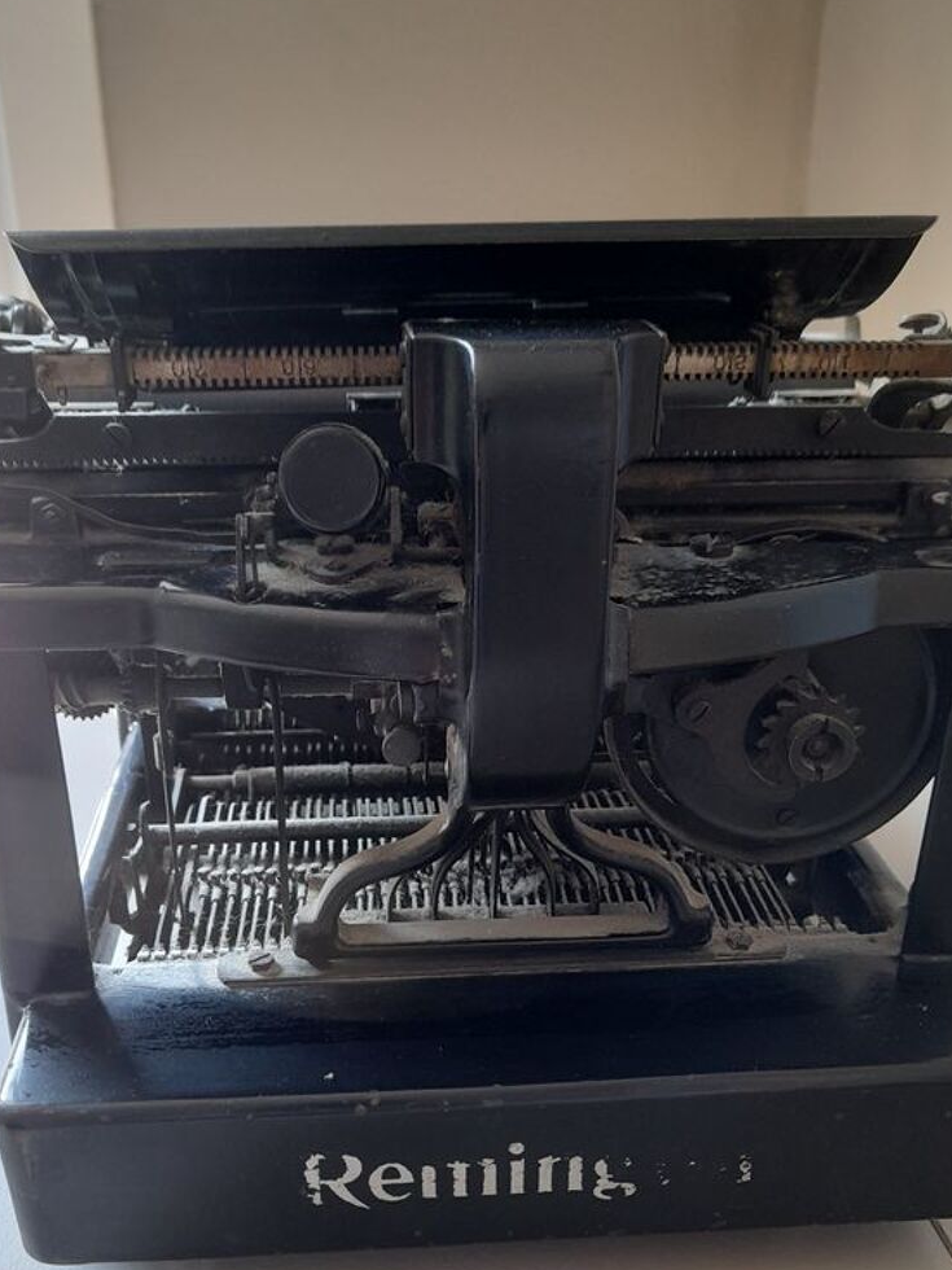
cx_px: 448
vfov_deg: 53.3
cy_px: 803
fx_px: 1247
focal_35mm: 34
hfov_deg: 41.8
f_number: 2
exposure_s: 1/50
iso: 250
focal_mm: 4.6
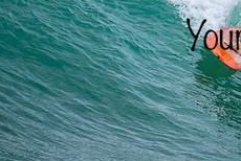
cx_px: 294
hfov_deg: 1.0
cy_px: 26
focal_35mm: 2016
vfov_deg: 0.7
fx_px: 13513
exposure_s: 1/2000
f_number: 6.3
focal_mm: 800
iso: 2000
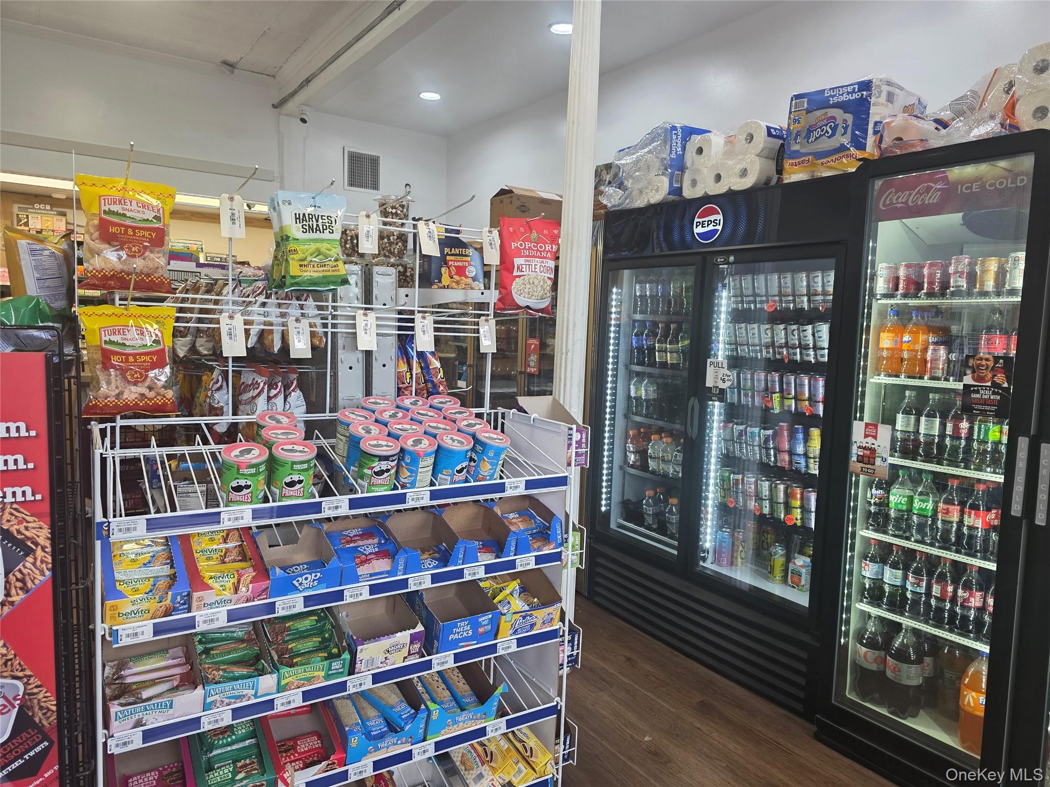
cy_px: 394
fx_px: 698
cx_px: 525
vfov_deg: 58.9
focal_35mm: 23
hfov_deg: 73.9
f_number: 1.7
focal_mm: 6.3
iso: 160
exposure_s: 1/120
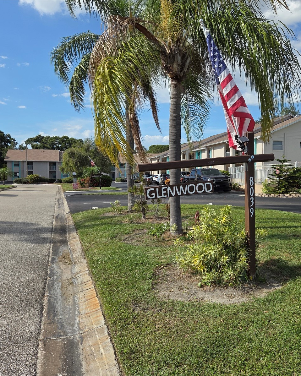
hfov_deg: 47.9
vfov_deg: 58.8
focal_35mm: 30
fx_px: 334
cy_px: 188
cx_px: 194
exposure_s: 1/5004
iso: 80
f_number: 1.8
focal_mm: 5.4
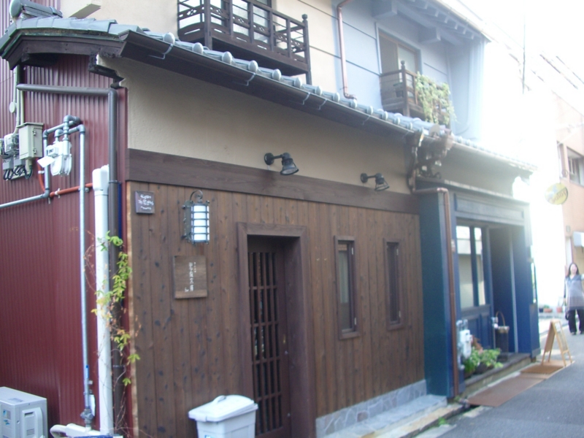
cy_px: 219
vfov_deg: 40.7
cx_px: 292
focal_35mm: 35
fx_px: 590
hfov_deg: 52.6
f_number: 2.6
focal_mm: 5.8
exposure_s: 1/80
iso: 100
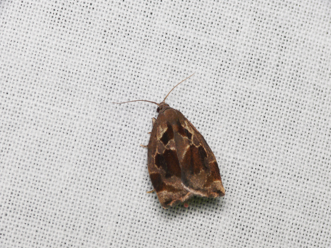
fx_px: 1731
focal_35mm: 181
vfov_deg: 8.2
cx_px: 166
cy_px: 124
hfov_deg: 10.9
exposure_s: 1/640
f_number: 10
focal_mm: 38.2
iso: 100
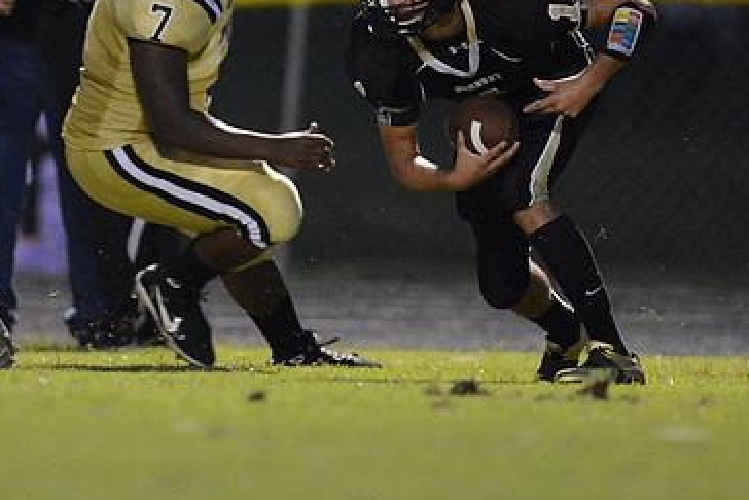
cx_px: 274
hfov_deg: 3.2
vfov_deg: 2.2
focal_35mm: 638
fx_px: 13279
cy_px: 129
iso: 12800
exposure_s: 1/800
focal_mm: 400
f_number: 2.8
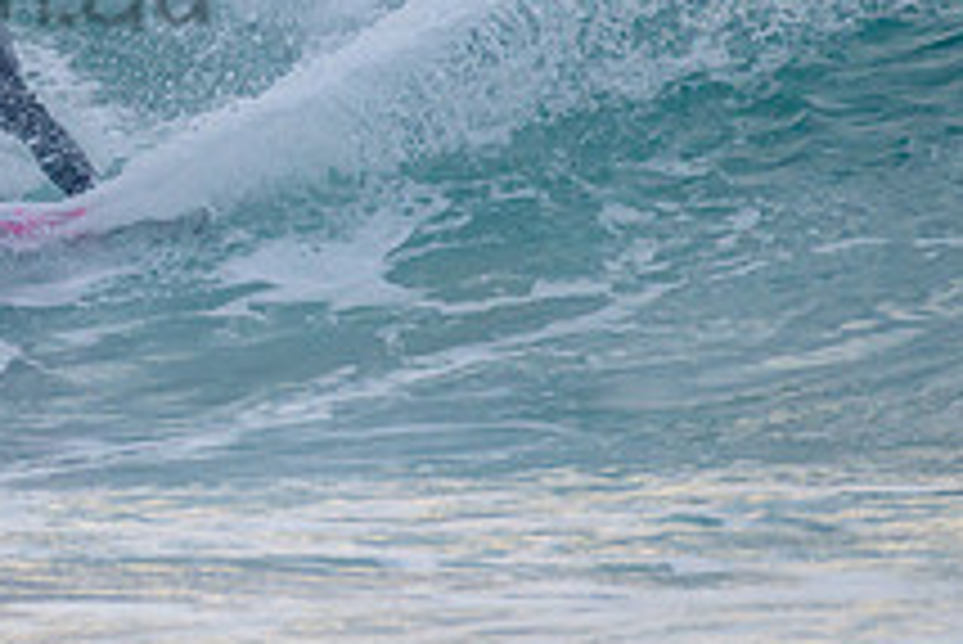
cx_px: -305
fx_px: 44487
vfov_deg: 0.8
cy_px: -95
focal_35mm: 1662
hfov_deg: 1.2
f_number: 5.6
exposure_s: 1/1250
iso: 400
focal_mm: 500
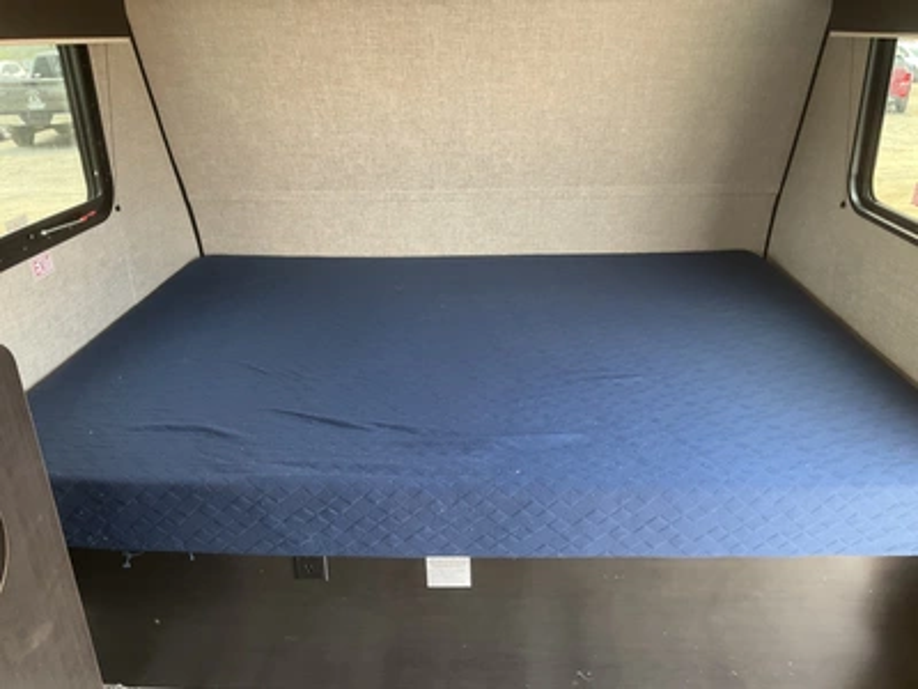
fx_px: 769
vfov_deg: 48.2
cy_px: 344
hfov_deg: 61.7
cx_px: 459
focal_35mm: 29
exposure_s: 1/85
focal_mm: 3
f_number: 1.8
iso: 64
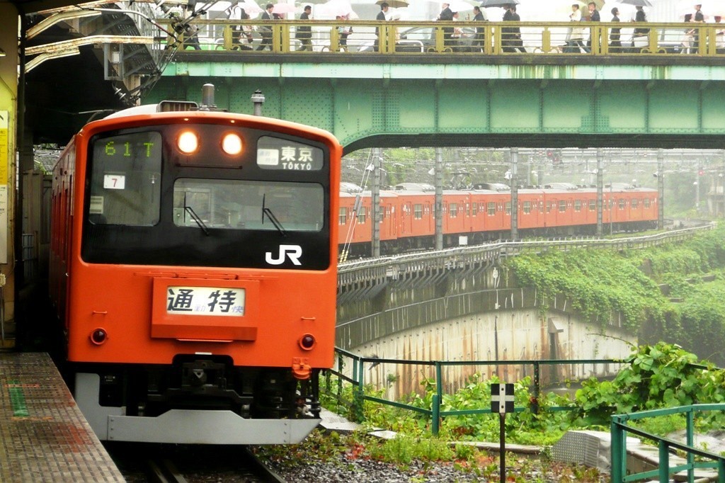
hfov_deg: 14.6
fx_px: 2839
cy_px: 242
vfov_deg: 9.7
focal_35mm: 141
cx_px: 362
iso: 200
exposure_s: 1/100
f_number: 4.8
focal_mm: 23.1
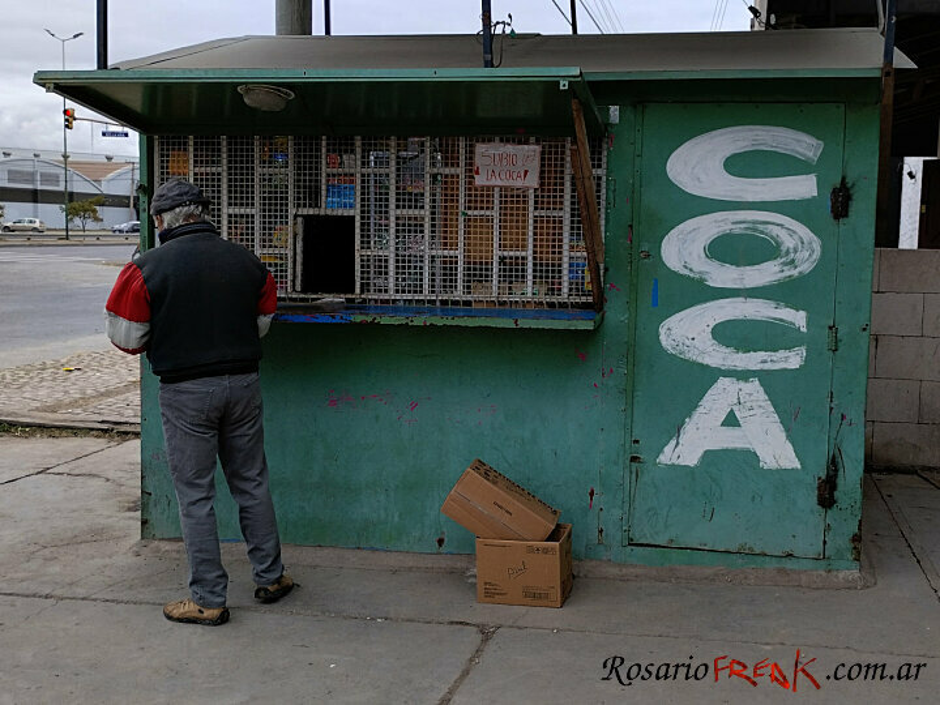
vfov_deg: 49.7
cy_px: 352
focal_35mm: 28
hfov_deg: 63.4
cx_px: 470
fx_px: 760
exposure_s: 1/339
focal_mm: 4.27
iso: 100
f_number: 1.8
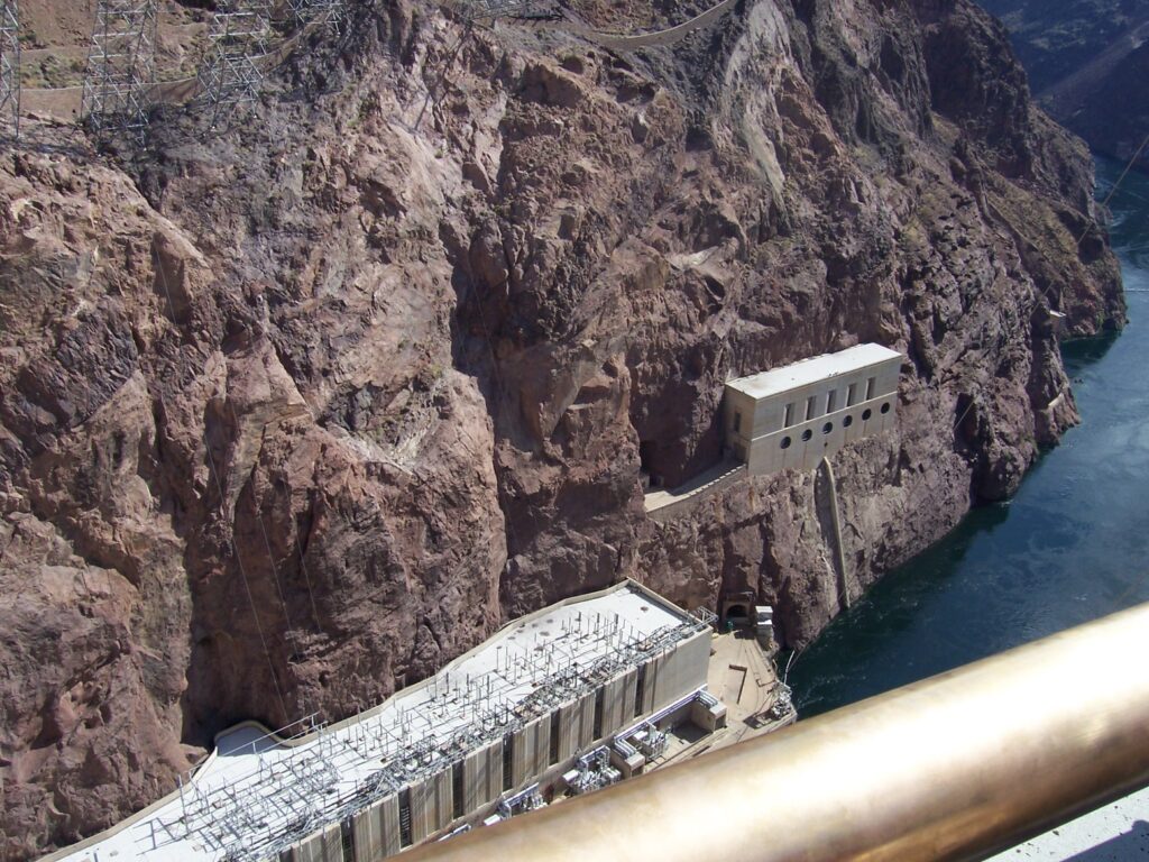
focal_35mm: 34
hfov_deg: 54.0
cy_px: 431
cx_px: 574
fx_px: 1129
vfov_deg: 41.8
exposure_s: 1/500
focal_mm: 5.6
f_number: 5.6
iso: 80
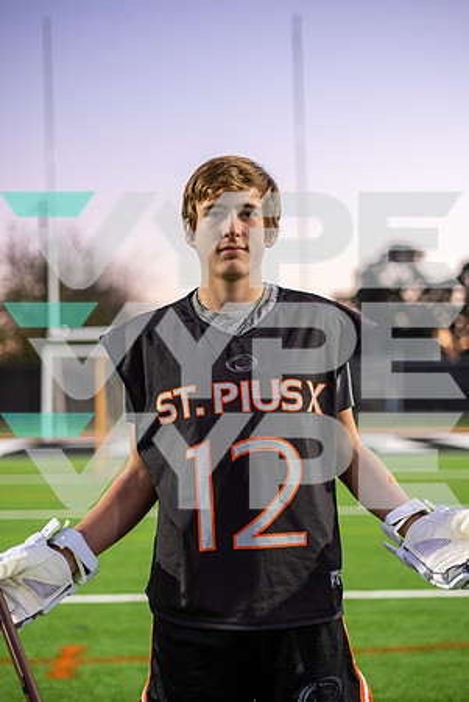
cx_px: 234
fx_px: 975
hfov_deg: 27.1
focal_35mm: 50
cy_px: 351
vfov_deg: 39.6
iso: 800
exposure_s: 1/400
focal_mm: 50
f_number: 1.8
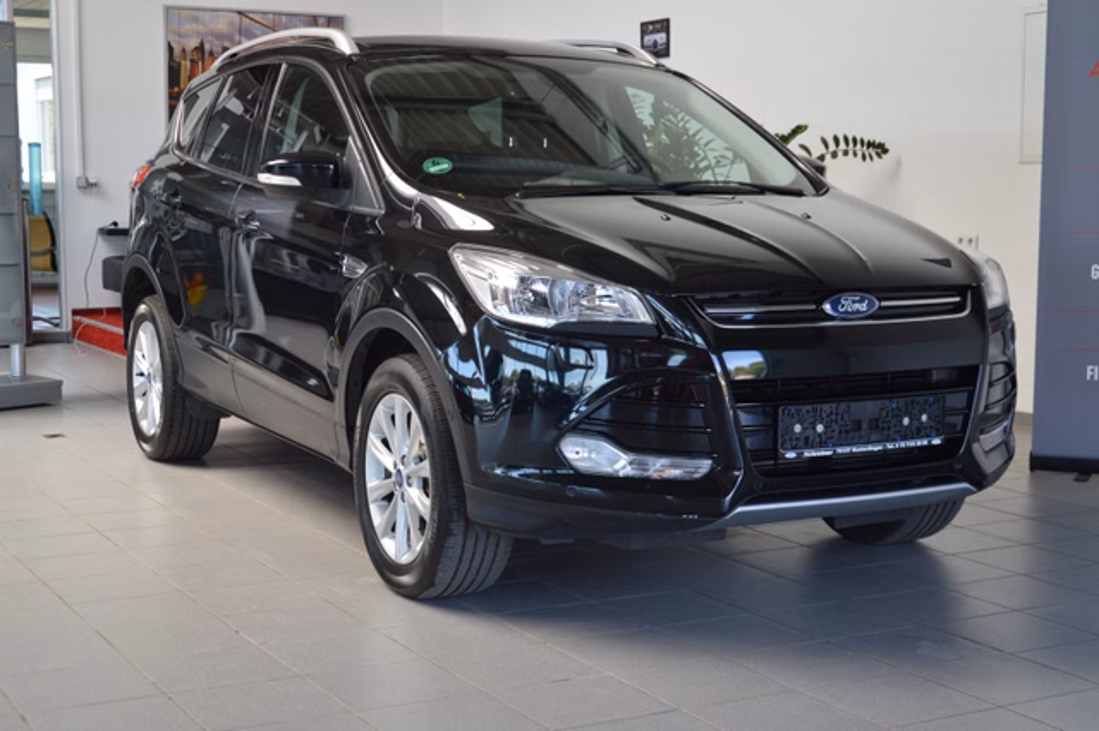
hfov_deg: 35.1
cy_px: 366
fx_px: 1739
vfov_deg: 23.8
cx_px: 550
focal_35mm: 57
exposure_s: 1/100
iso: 400
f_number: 5
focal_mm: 38
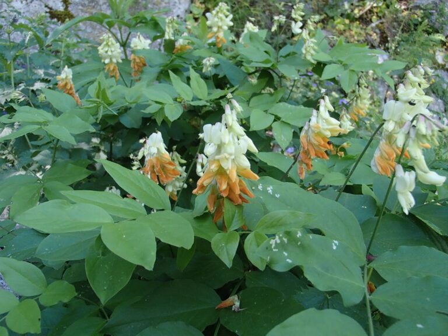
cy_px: 168
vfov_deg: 38.7
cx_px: 224
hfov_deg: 50.1
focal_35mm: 37
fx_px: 479
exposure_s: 1/160
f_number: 4.7
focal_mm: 6.64
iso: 250
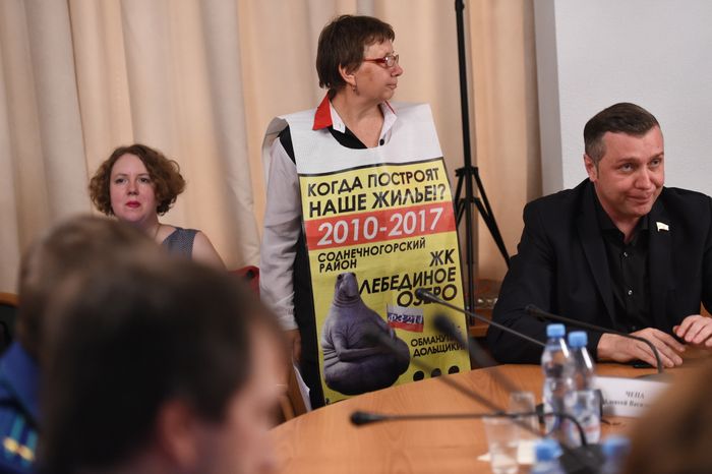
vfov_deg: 14.8
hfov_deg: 22.2
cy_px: 237
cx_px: 356
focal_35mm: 92
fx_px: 1819
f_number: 3.2
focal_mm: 92
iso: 5000
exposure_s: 1/250
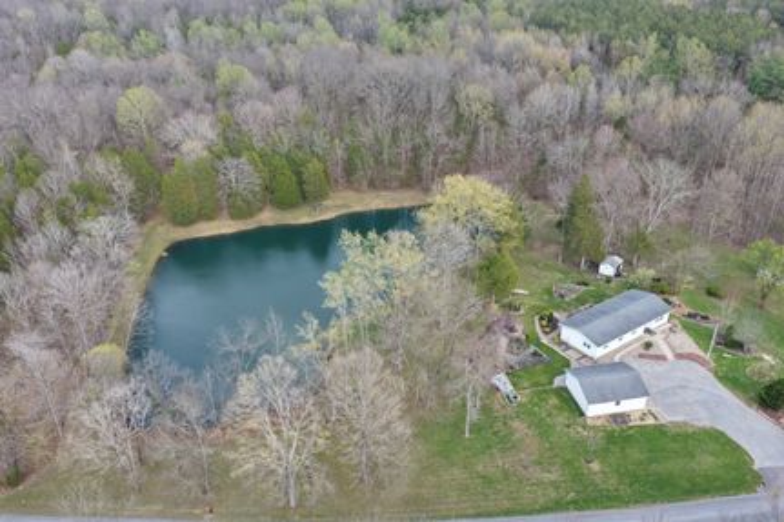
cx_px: 392
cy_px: 261
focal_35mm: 28
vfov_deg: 46.4
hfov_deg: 65.5
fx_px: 610
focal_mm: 14.45
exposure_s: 1/320
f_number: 2.8
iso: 160
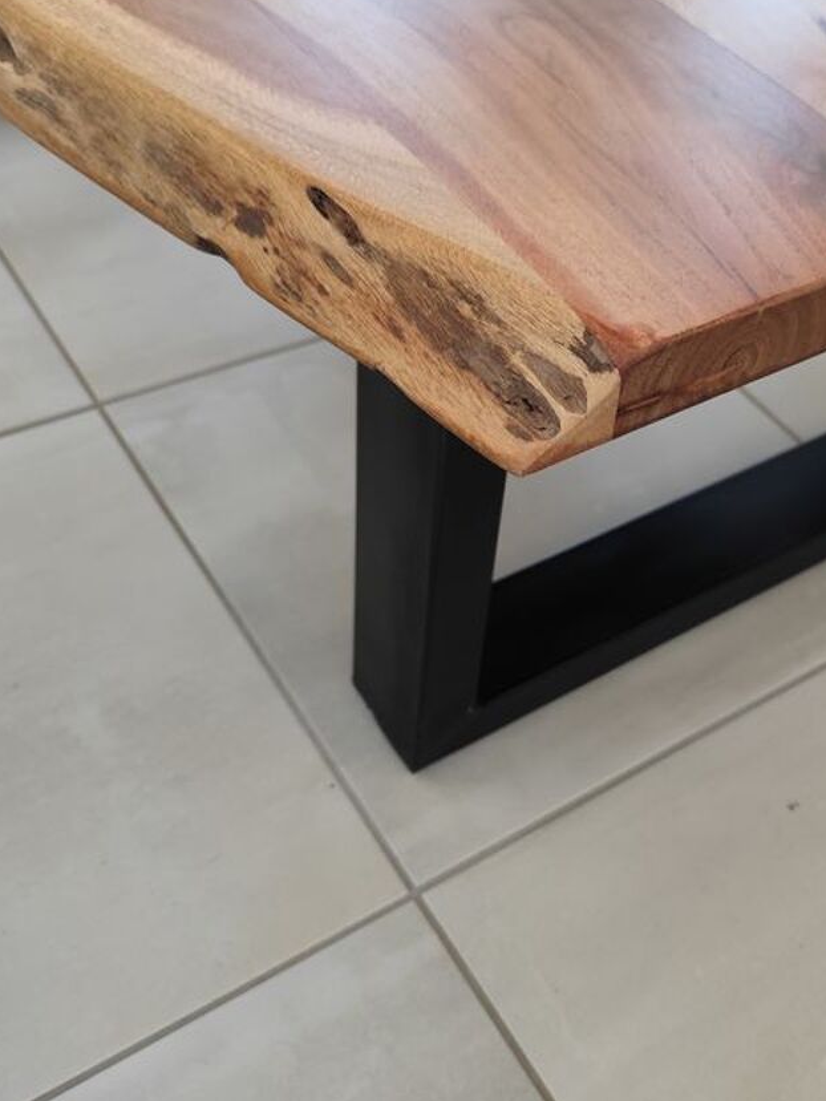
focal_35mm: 37
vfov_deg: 50.1
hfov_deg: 38.1
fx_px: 1177
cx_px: 571
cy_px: 548
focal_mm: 6.14
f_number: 1.65
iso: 320
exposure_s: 1/100
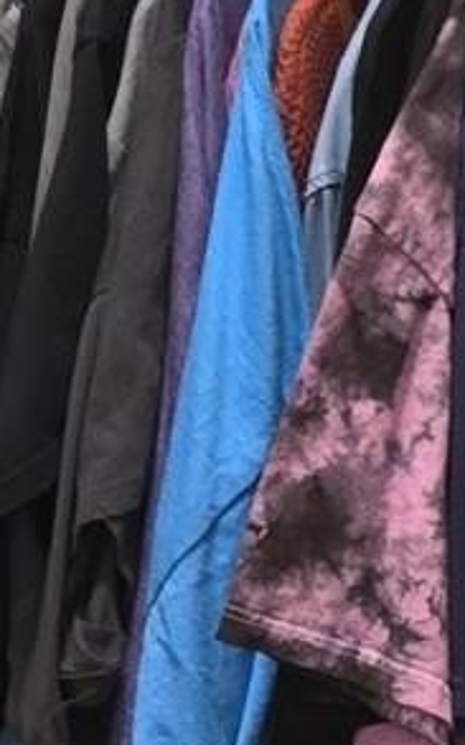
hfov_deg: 6.7
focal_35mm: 192
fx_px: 3895
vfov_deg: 10.9
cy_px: 620
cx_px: -330
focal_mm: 6.3
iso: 1600
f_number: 1.7
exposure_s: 1/60
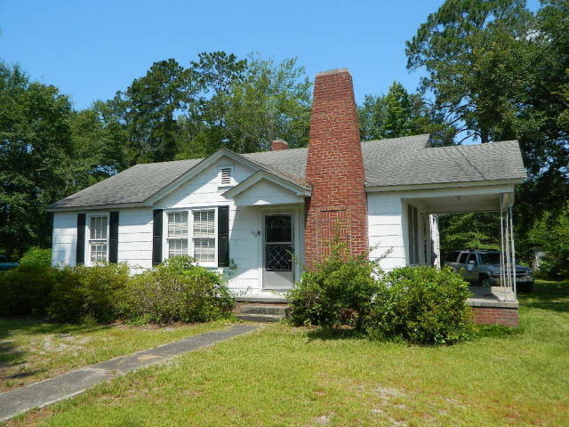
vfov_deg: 49.7
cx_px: 284
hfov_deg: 63.4
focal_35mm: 28
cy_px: 214
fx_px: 460
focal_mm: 5.1
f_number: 3.2
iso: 80
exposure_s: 1/1000
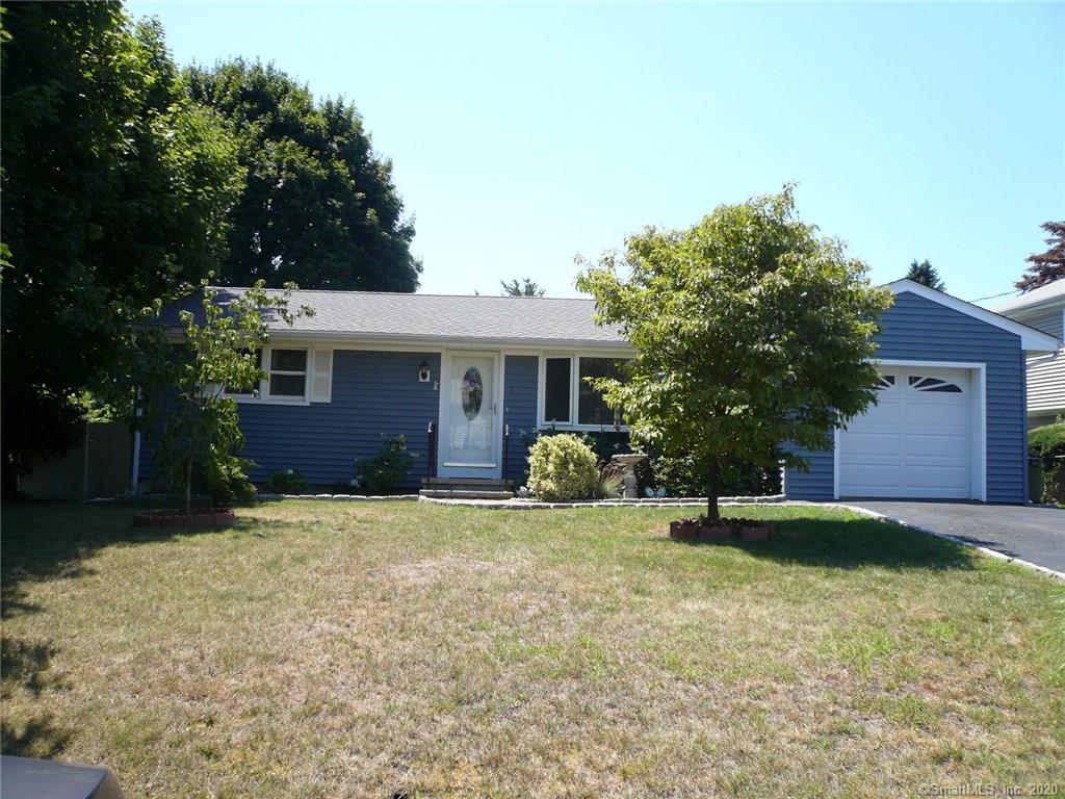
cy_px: 400
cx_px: 532
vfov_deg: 49.7
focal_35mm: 28
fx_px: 861
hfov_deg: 63.4
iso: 100
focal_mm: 4.6
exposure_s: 1/800
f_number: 2.8
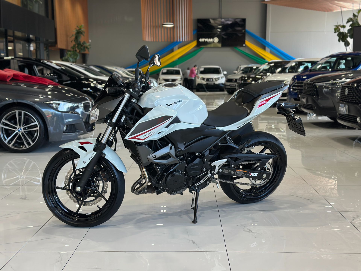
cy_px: 136
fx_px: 501
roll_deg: +0.6
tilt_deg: -7.2
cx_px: 180
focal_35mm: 48
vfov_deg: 30.3
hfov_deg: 39.7
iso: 125
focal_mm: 6.86
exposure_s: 1/172
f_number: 1.78
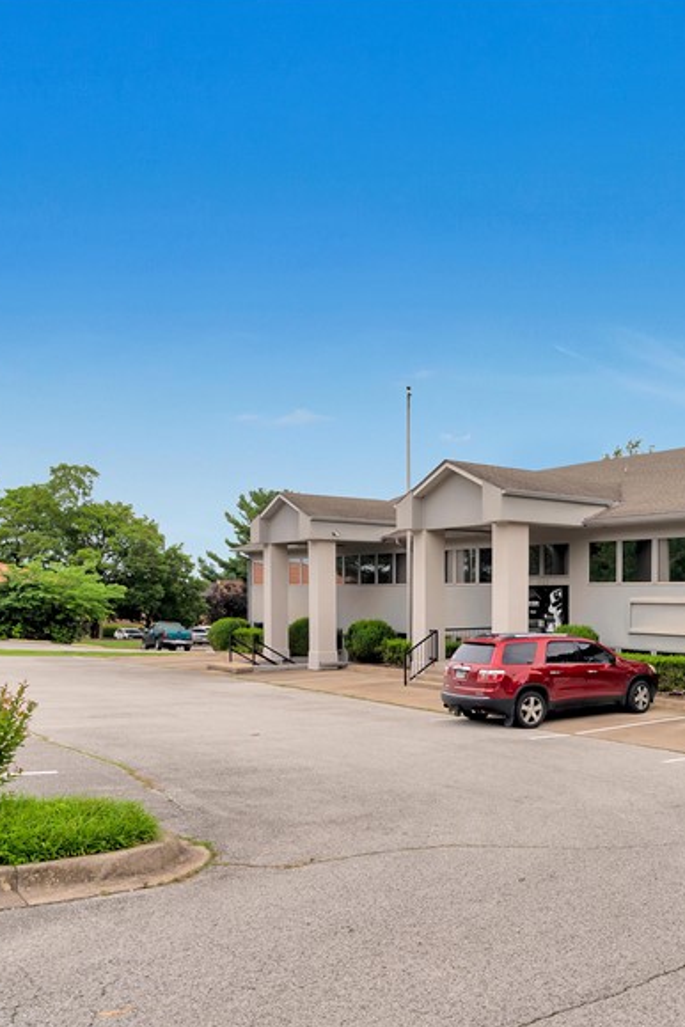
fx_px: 856
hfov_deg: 41.3
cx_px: 568
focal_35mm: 30
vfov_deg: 61.2
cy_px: 631
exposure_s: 1/8
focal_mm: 16
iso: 100
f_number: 7.1
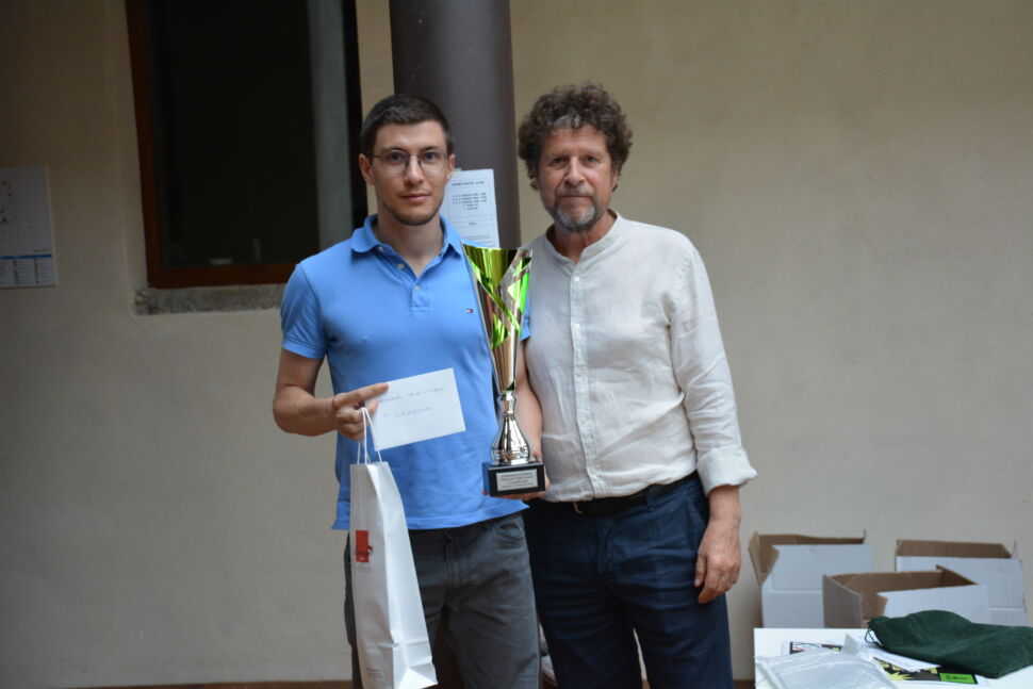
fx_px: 1464
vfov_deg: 26.5
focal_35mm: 51
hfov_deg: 38.9
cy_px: 344
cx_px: 516
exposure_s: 1/30
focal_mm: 34
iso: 1250
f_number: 4.2
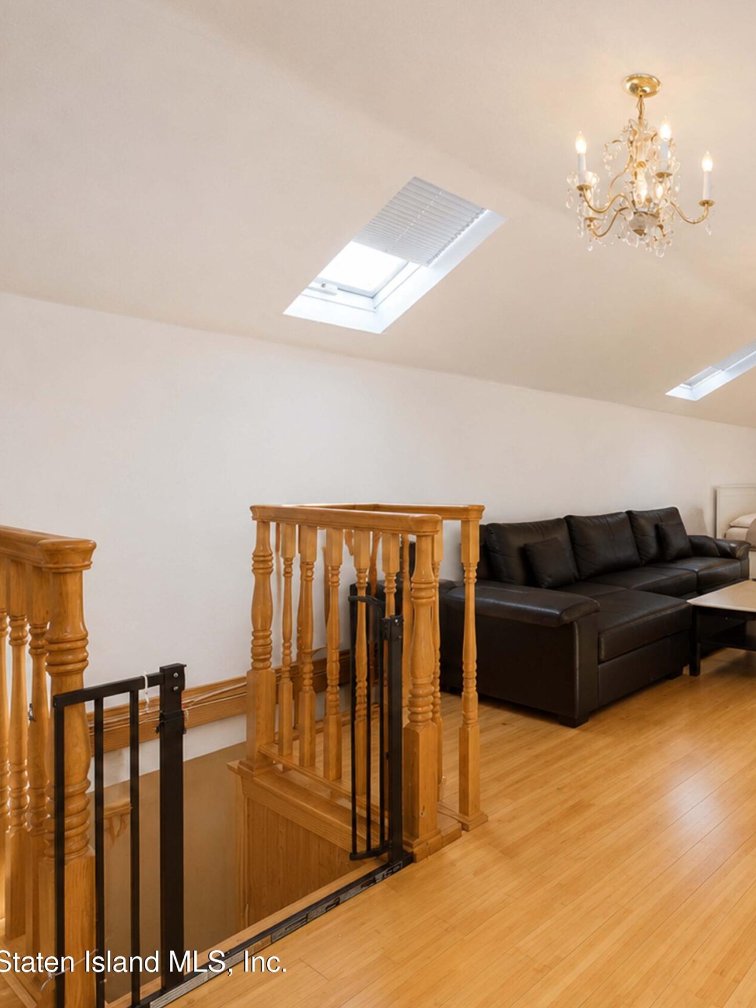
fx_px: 640
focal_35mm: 22
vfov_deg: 76.4
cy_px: 496
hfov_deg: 54.1
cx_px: 666
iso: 2000
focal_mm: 10
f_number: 8
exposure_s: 1/60
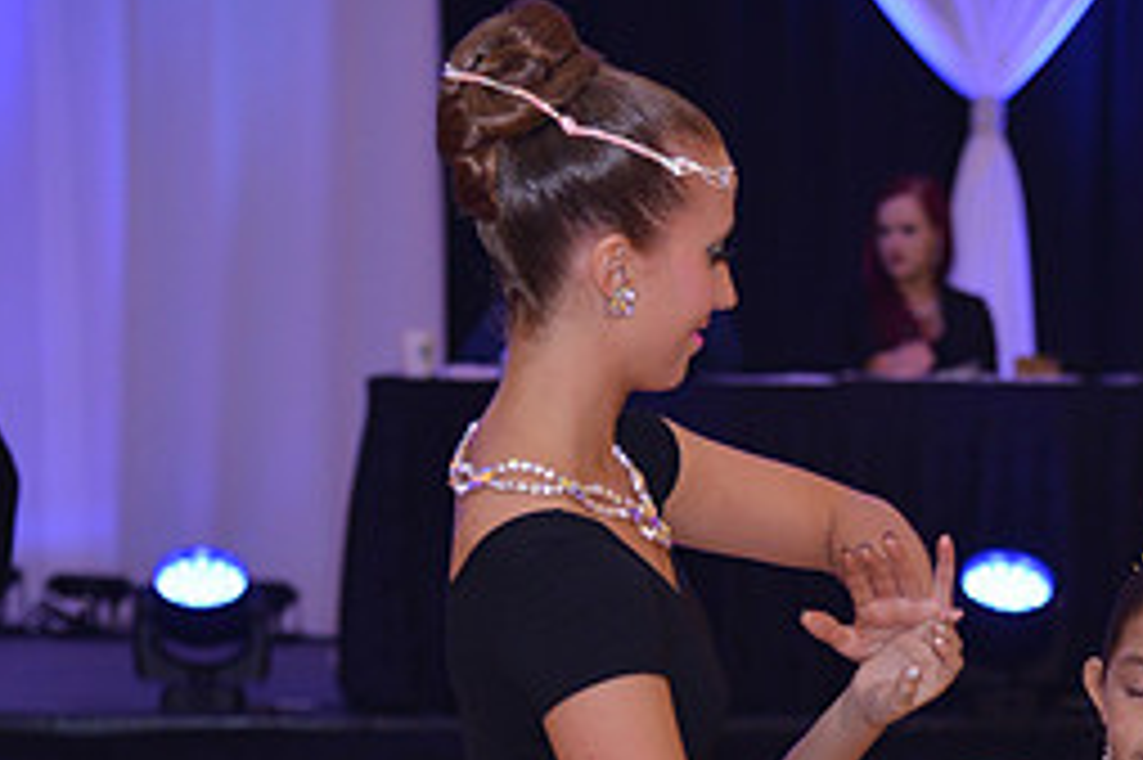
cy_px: 1111
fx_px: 6155
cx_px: 821
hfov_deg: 10.6
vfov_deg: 7.0
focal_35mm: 194
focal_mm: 85
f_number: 4.5
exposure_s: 1/250
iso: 1000
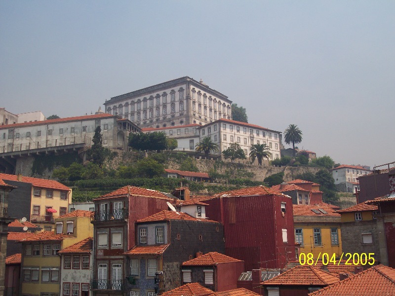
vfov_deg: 37.7
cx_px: 198
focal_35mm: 38
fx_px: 434
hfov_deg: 49.0
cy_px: 148
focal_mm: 8
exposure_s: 1/1000
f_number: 4.8
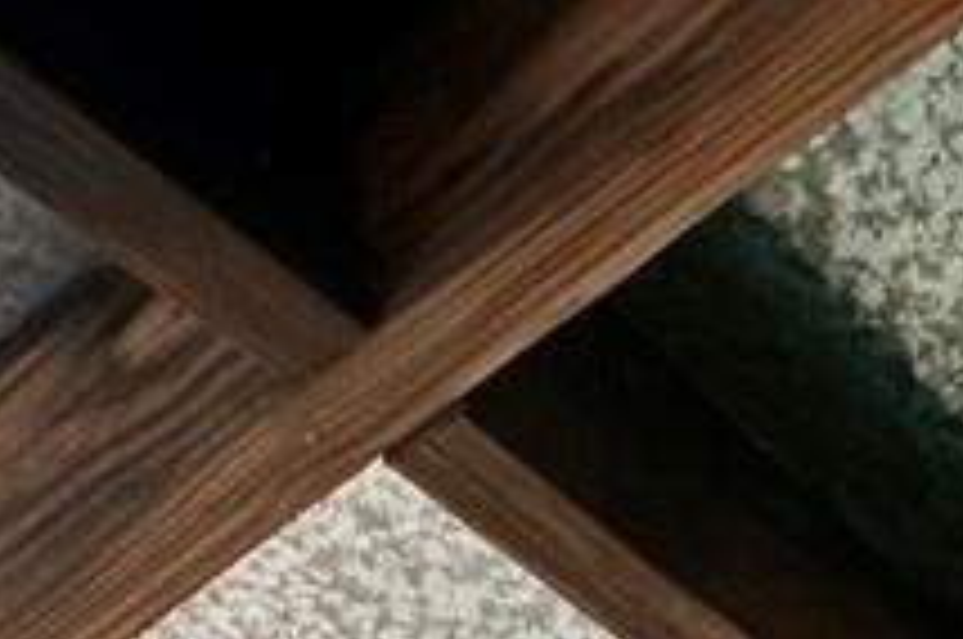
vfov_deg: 7.7
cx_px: 1422
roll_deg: -1.4
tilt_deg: -2.4
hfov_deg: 17.1
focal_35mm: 109
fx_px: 2911
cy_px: 2624
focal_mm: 2.22
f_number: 2.2
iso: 40
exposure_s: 1/180
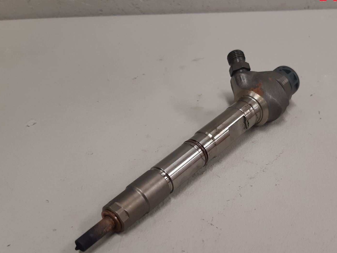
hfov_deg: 48.3
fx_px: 370
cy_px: 145
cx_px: 221
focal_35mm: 38
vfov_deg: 37.6
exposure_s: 1/50
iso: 80
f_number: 1.7
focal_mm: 3.93
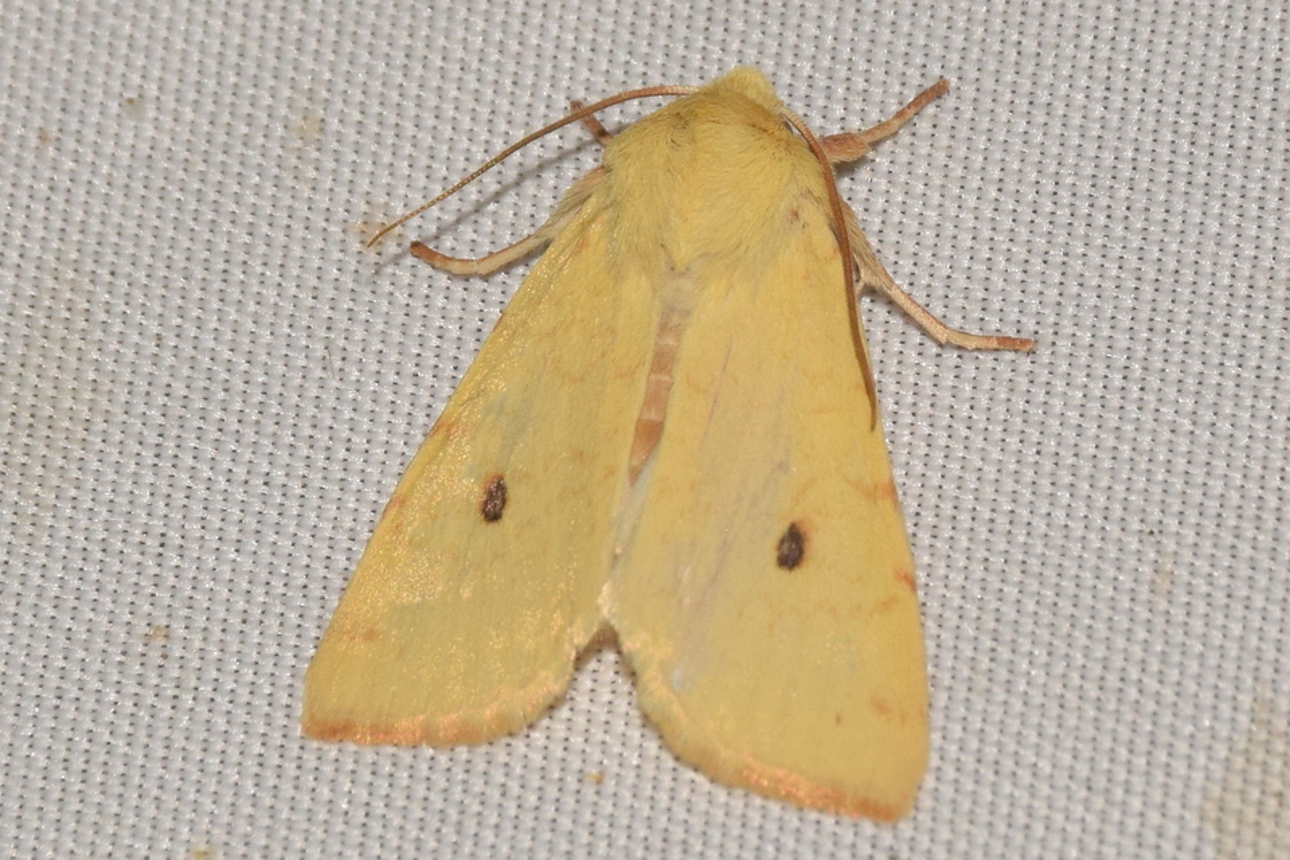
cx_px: 645
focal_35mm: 210
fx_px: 7524
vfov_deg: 6.5
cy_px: 430
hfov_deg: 9.8
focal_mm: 140
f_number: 14
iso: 500
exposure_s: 1/160
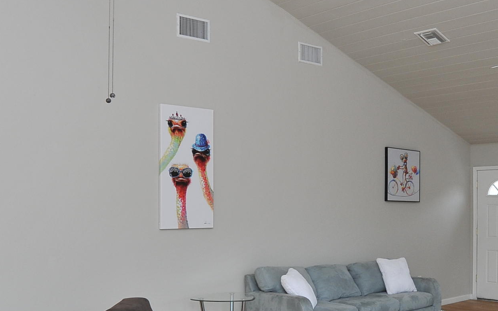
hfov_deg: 44.6
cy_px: 198
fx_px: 597
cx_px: 334
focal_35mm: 44
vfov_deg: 29.1
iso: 640
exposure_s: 1/80
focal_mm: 18
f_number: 7.1
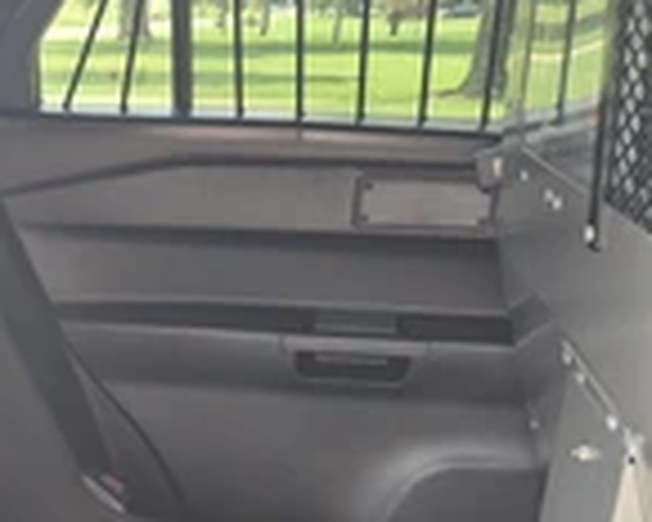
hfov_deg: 28.9
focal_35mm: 62
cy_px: 621
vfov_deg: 22.7
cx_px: 27
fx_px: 1196
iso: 125
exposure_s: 1/180
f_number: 1.8
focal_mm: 5.4
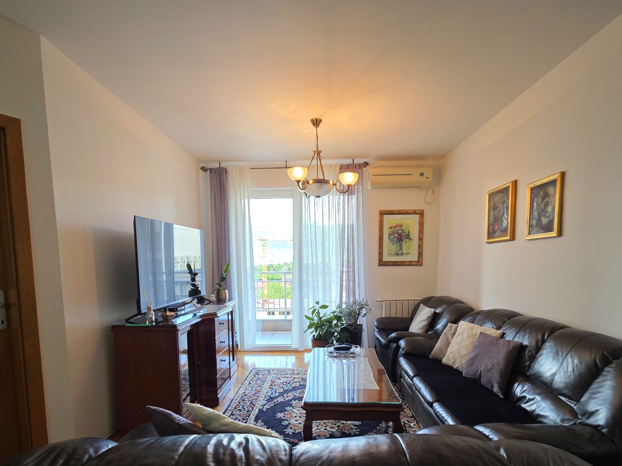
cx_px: 307
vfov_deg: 73.2
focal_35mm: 17
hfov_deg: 91.0
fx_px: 305
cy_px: 296
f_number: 1.9
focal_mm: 2.2
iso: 200
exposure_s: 1/100
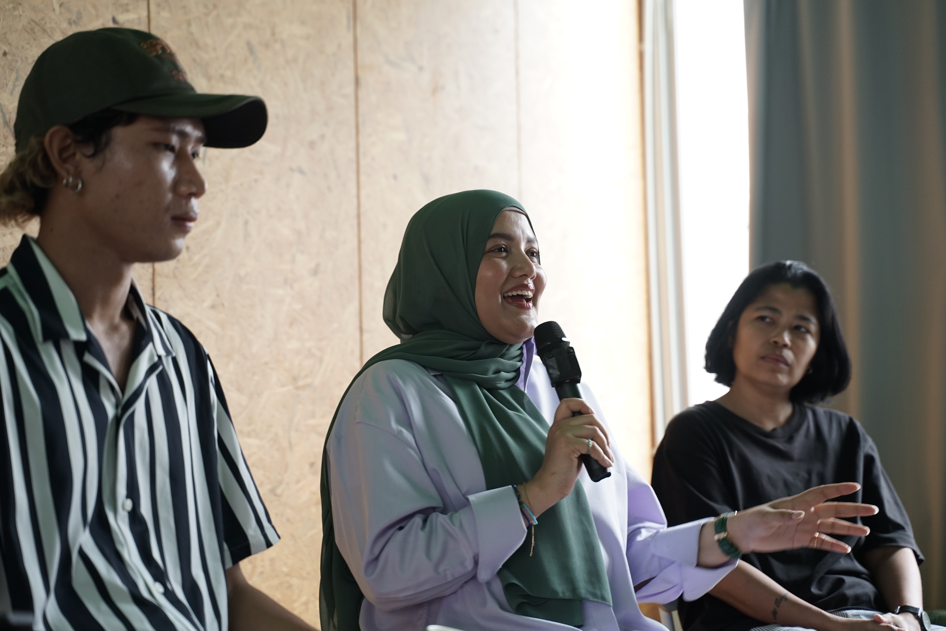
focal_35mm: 75
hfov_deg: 27.0
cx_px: 473
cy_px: 316
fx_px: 1971
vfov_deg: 18.2
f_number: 3.5
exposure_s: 1/100
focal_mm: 75
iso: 640
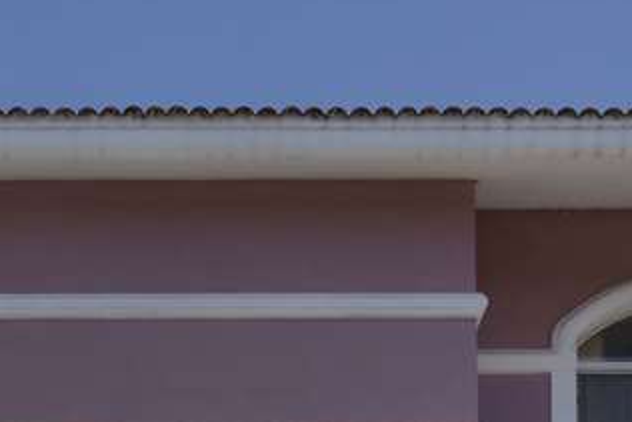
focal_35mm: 128
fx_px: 2248
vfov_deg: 10.0
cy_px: 828
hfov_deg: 15.6
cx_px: -70
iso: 100
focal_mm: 18
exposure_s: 1/320
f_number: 11
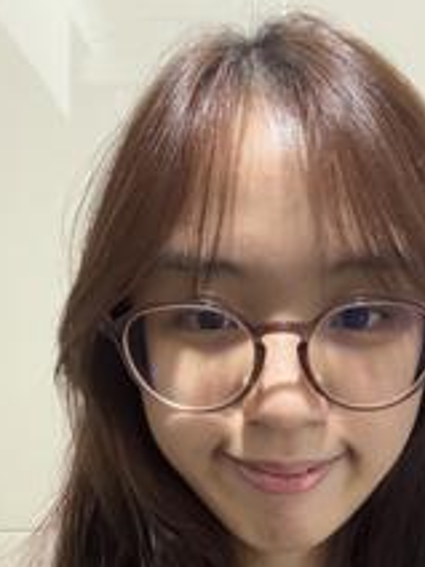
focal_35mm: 37
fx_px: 606
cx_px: 286
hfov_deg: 38.2
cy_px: 435
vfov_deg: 48.0
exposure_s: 1/25
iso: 500
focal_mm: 2.69
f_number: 1.9
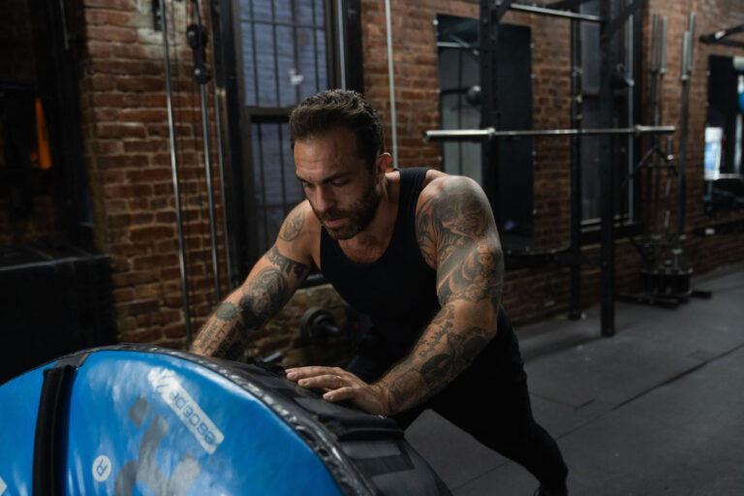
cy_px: 248
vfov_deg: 42.3
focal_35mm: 31
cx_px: 372
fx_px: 641
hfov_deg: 60.3
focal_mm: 31
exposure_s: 1/250
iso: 2000
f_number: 2.8
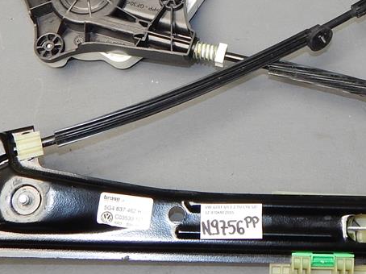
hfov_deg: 24.5
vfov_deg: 17.9
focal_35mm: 79
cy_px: -40
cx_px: 265
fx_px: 835
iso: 200
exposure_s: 1/30
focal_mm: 5.1
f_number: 3.2
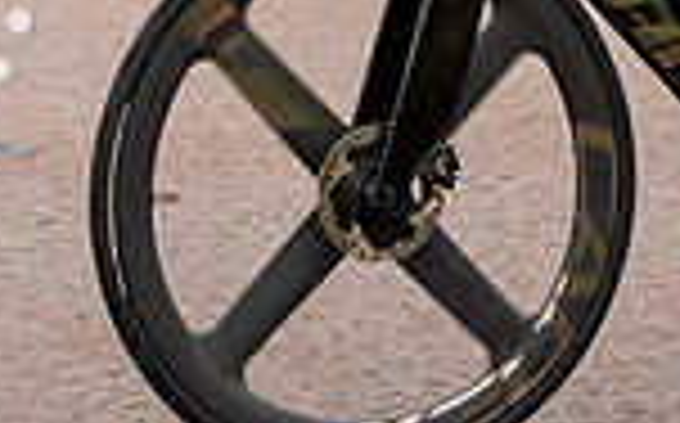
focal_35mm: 374
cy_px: -507
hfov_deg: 5.6
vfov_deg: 3.5
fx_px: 6923
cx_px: 642
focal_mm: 70
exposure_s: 1/1000
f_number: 3.5
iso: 250
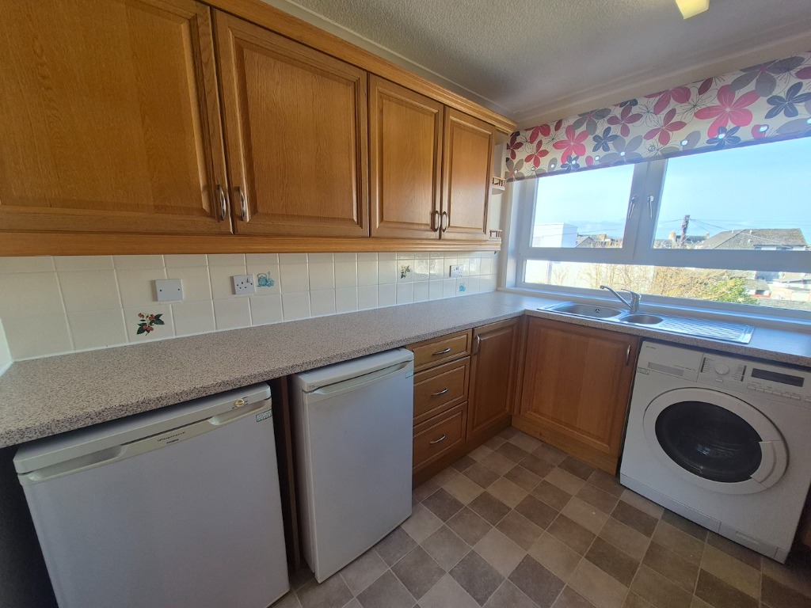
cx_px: 406
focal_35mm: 13
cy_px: 304
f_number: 2.2
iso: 50
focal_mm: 1.74
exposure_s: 1/100
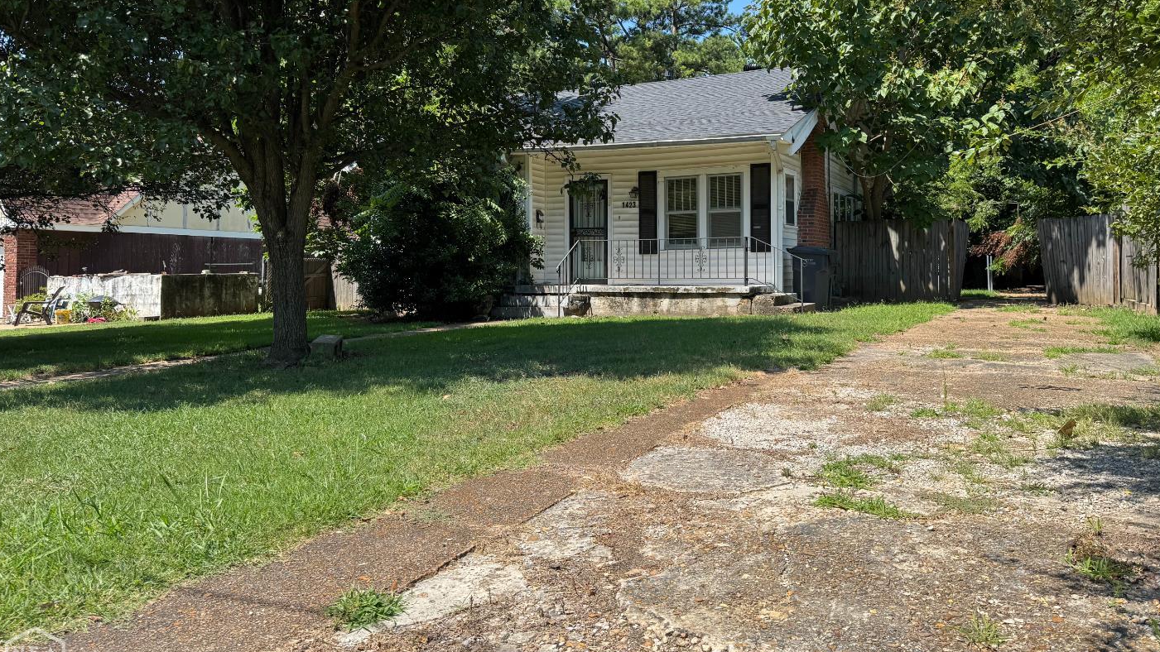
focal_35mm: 28
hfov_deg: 67.9
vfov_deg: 41.1
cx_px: 614
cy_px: 238
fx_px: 861
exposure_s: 1/2174
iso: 80
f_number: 1.78
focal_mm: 6.76
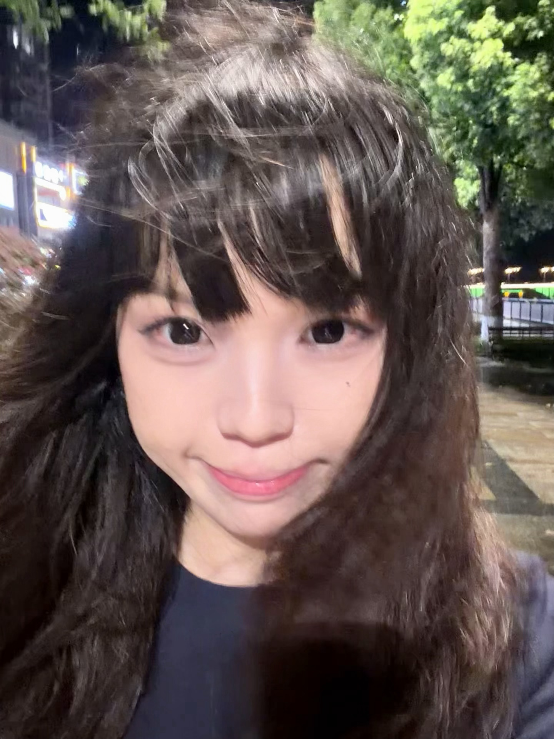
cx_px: 277
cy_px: 370
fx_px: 555
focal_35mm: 26
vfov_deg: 67.3
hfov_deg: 53.1
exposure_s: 1/60
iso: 125
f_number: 1.5
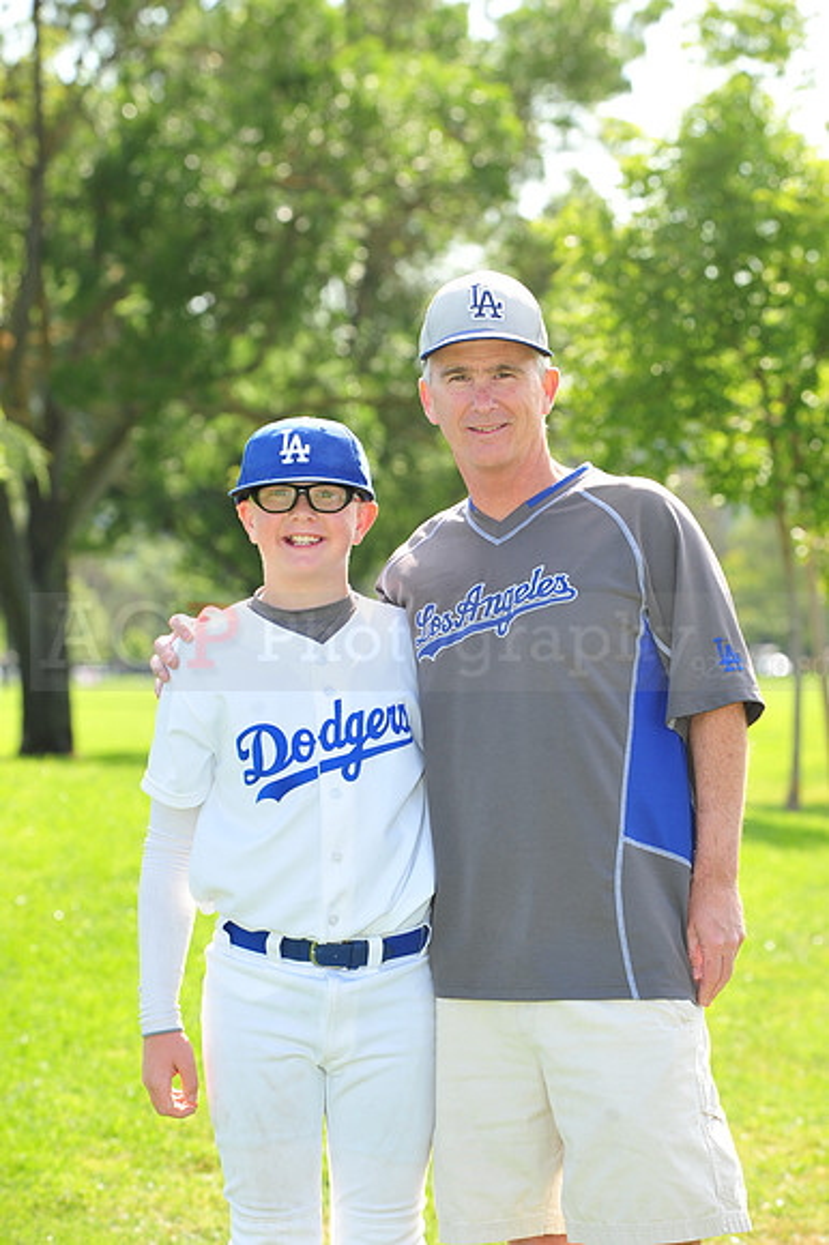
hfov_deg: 10.5
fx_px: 4495
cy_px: 622
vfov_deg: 15.8
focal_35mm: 130
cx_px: 414
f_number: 7.1
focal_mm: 130
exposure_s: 1/320
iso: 320
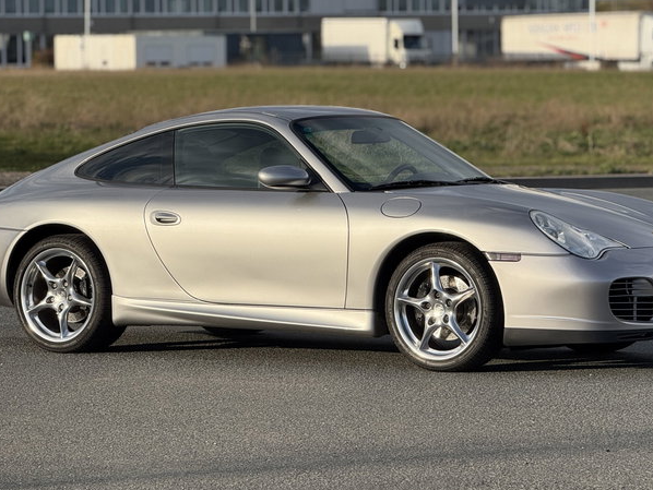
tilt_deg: -3.2
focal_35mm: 154
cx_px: 355
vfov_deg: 9.6
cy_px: 207
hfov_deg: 12.8
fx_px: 2906
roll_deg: +0.4
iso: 64
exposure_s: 1/1318
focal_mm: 15.66
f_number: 2.8
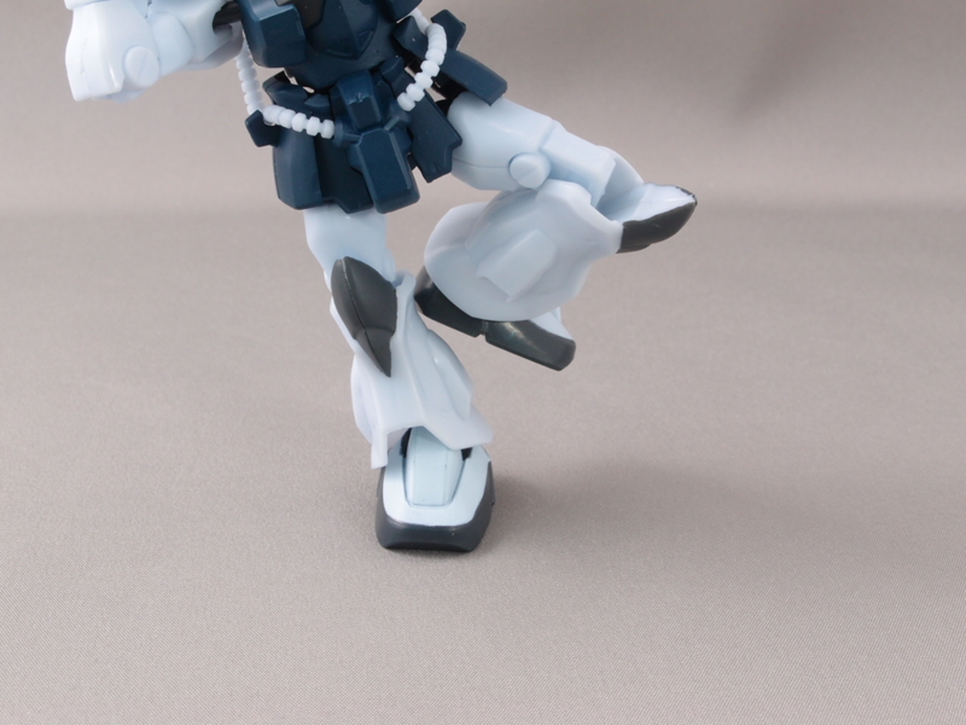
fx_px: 1395
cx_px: 483
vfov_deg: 29.1
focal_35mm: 50
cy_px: 362
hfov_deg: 38.2
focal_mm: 10.83
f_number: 8
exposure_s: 1.6
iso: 100
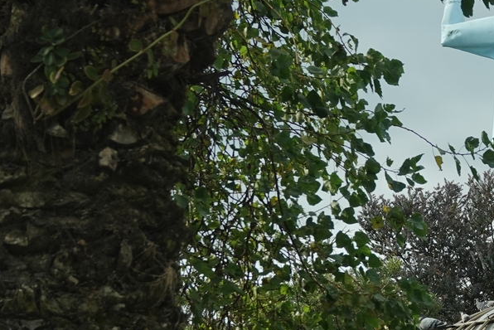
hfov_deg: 9.0
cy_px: 239
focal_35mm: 228
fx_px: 3130
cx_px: 530
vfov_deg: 6.0
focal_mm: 31.33
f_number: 3.5
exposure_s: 1/250
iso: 100
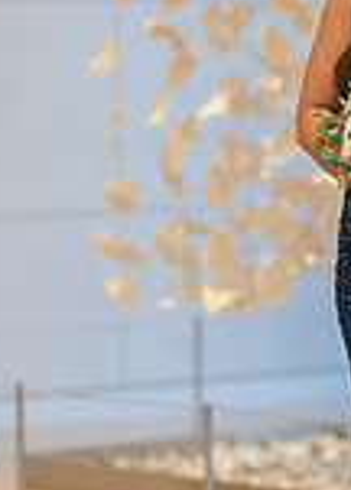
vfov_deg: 8.4
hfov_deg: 6.0
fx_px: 3333
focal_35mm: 239
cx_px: 457
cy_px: 298
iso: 800
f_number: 1.2
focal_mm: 50
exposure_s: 1/800
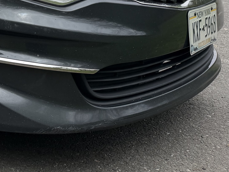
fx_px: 417
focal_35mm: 63
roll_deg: +0.4
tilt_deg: -5.0
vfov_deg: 21.9
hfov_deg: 26.1
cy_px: -25
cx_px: -71
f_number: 1.78
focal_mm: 6.76
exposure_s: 1/3425
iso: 80
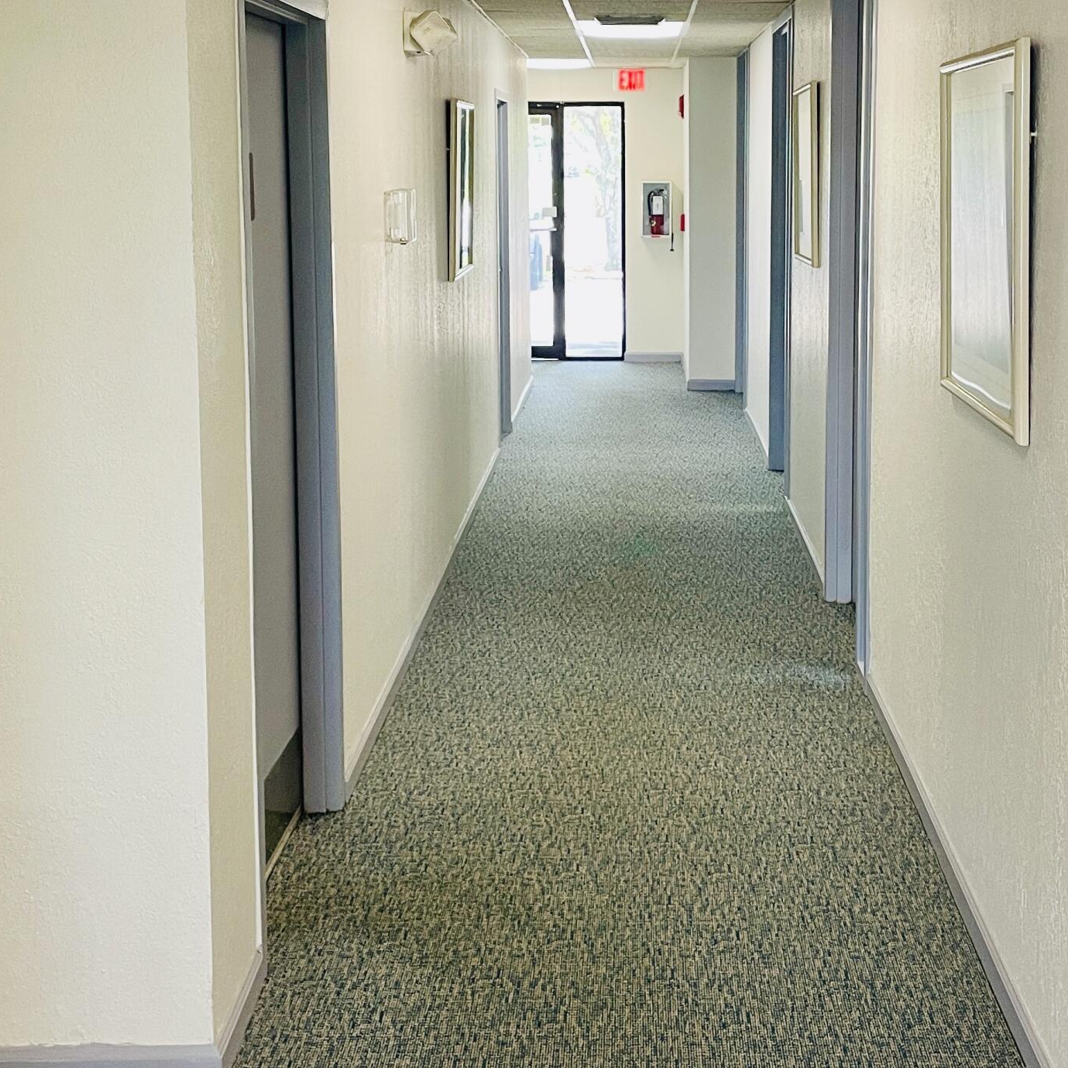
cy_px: 362
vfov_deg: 33.7
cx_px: 657
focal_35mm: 50
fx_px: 1745
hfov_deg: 33.9
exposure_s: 1/60
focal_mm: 4.2
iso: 125
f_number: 1.6
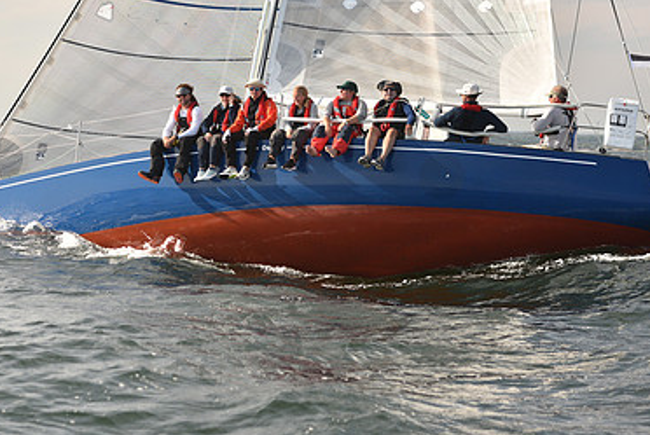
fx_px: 1970
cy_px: 123
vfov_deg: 12.6
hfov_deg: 18.7
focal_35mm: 109
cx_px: 246
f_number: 3.5
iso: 250
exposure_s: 1/640
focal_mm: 70
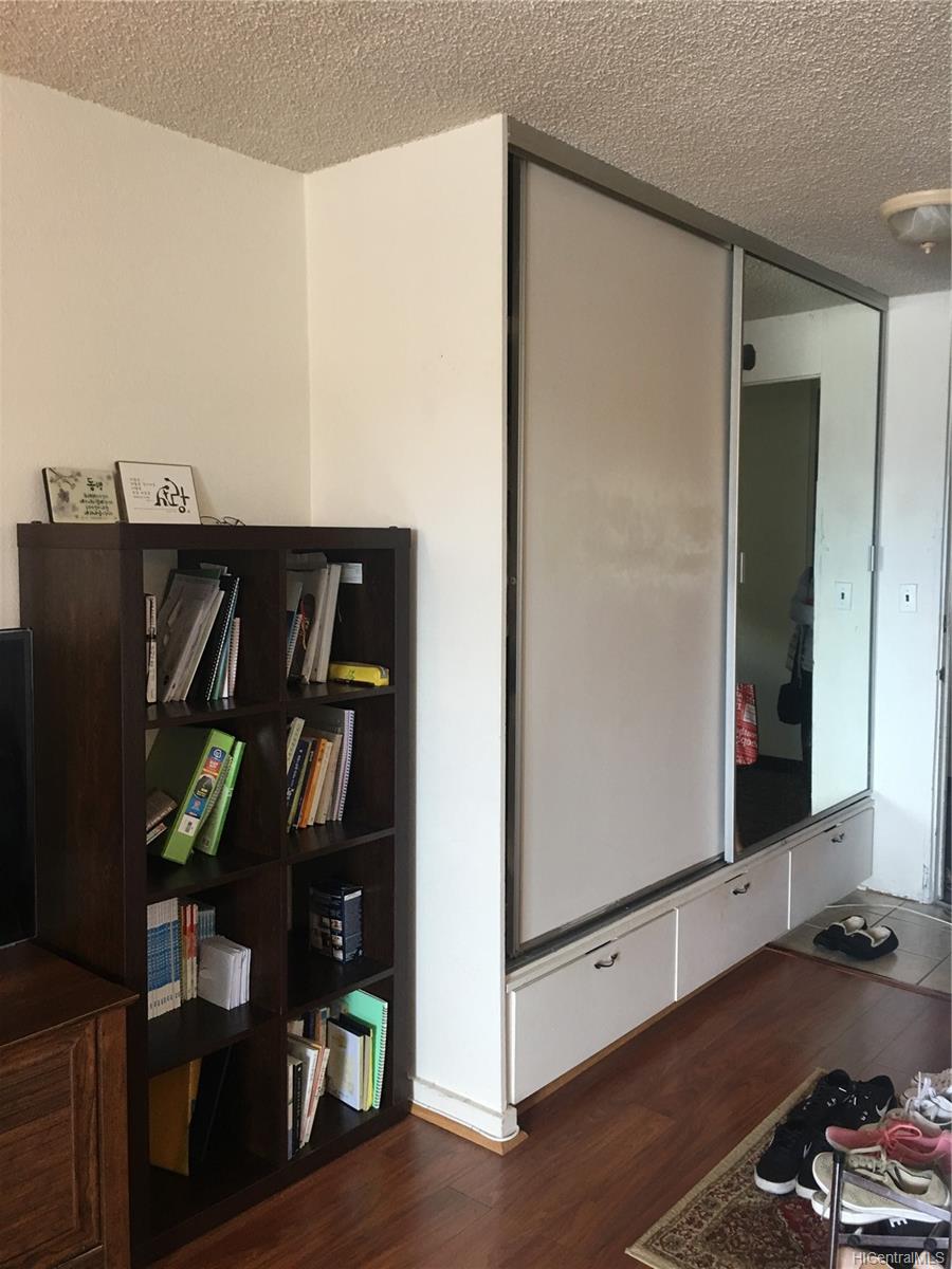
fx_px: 1063
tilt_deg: -4.4
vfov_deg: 61.7
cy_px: 634
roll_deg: -0.6
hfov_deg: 48.2
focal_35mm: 29
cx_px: 476
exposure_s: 1/15
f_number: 2.2
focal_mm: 4.15
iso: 40
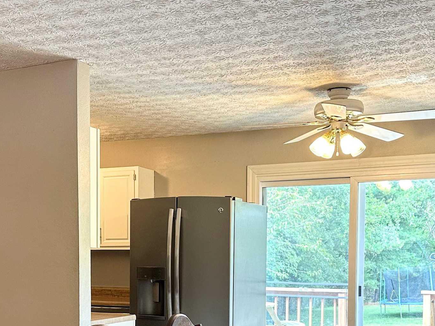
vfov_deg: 26.2
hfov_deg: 35.5
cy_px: 289
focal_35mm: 54
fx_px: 679
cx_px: 186
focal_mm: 6.86
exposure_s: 1/60
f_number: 1.78
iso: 125
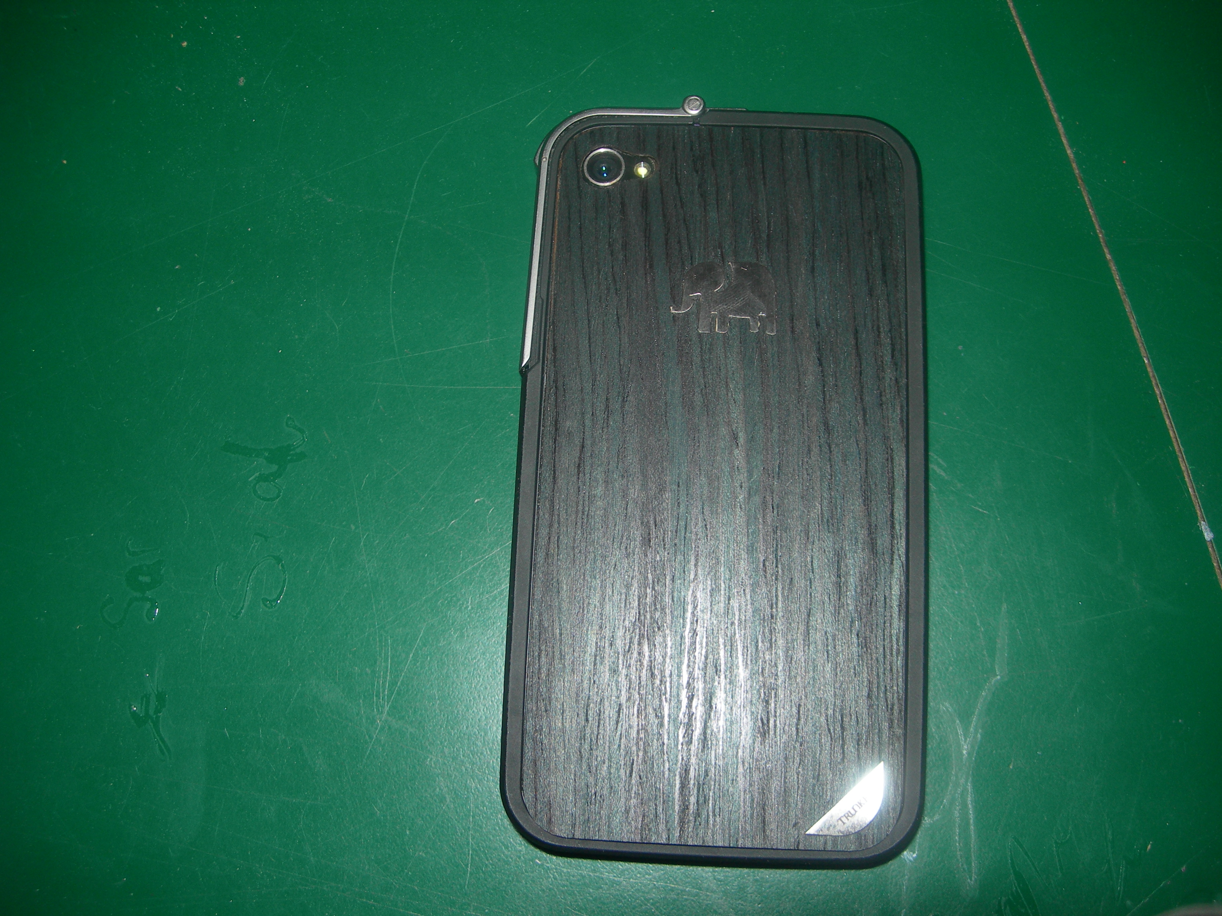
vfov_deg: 37.7
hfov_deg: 49.0
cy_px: 458
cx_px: 611
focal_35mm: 38
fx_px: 1341
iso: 50
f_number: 2.8
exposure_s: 1/60.1
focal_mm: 7.8
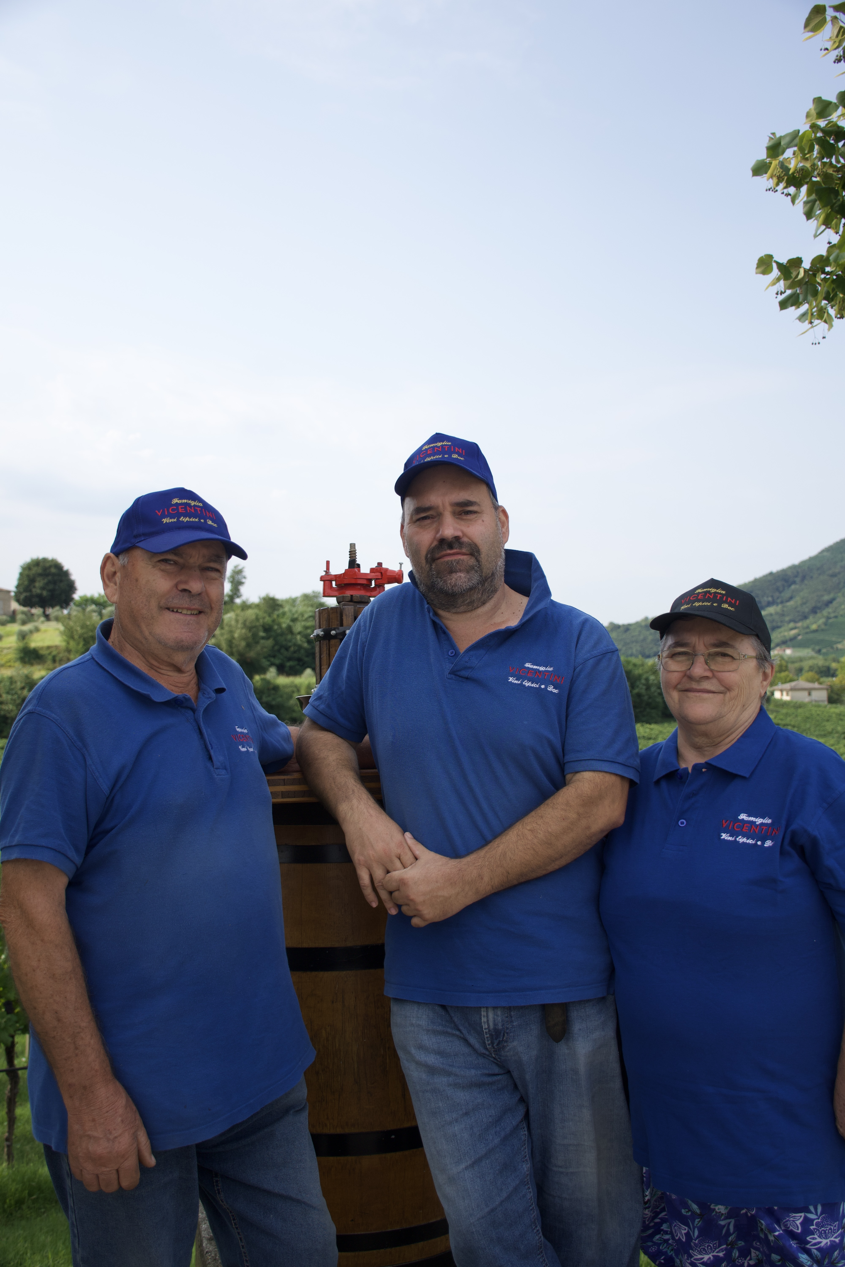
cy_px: 634
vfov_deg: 55.1
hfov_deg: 38.4
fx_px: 1215
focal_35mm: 34
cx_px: 422
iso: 200
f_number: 3.8
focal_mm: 23
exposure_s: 1/1250
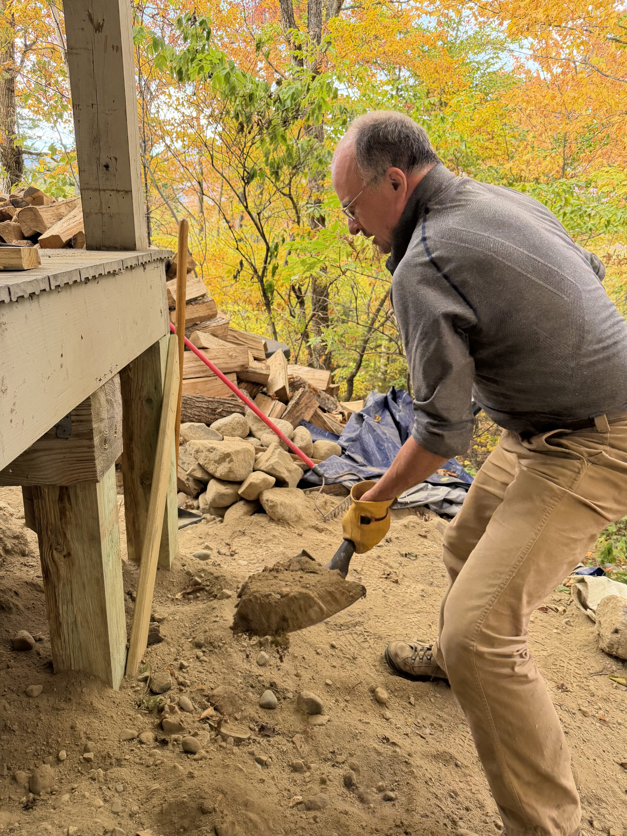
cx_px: 314
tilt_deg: -18.6
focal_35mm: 24
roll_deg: -3.8
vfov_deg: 71.6
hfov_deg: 56.8
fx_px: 580
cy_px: 418
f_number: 1.78
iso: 200
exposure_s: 1/153
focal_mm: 6.76
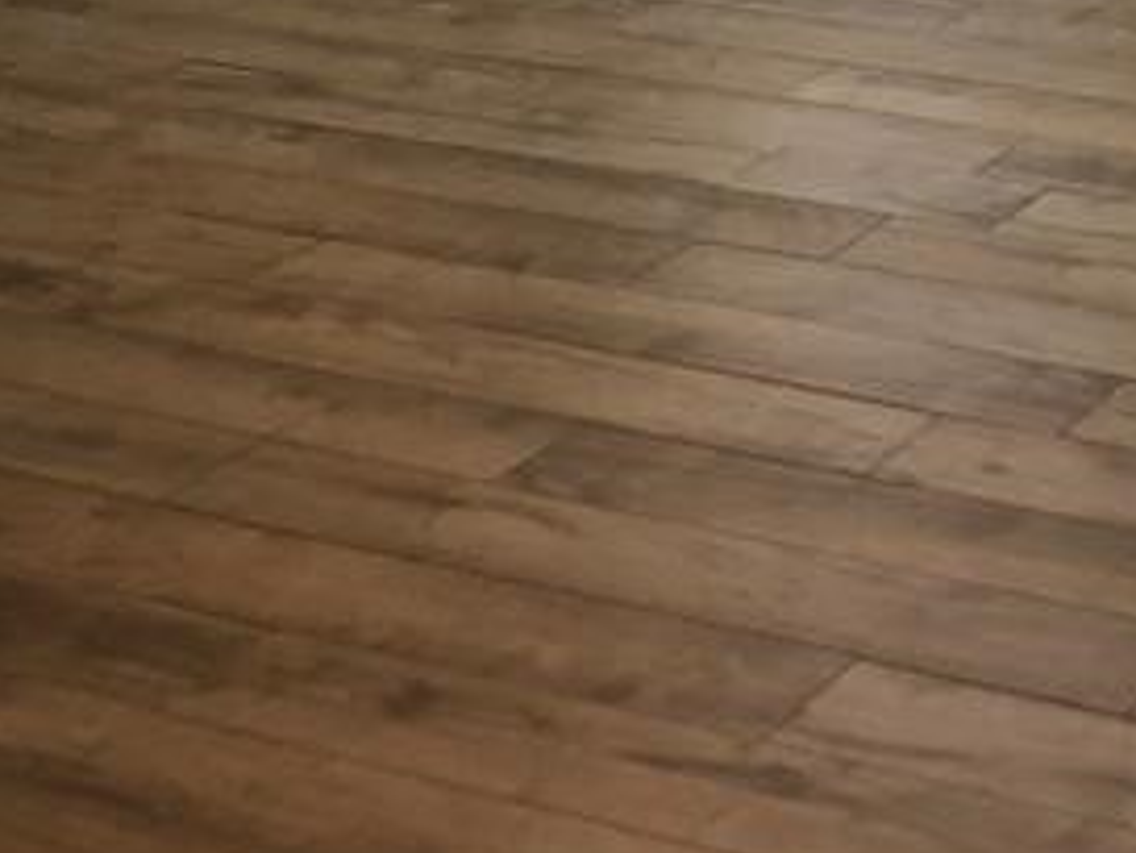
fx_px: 3447
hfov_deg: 18.5
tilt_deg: -9.7
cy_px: -354
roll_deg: +0.3
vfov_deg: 13.4
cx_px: 915
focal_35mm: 105
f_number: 1.8
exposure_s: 1/15
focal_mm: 3.99
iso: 50
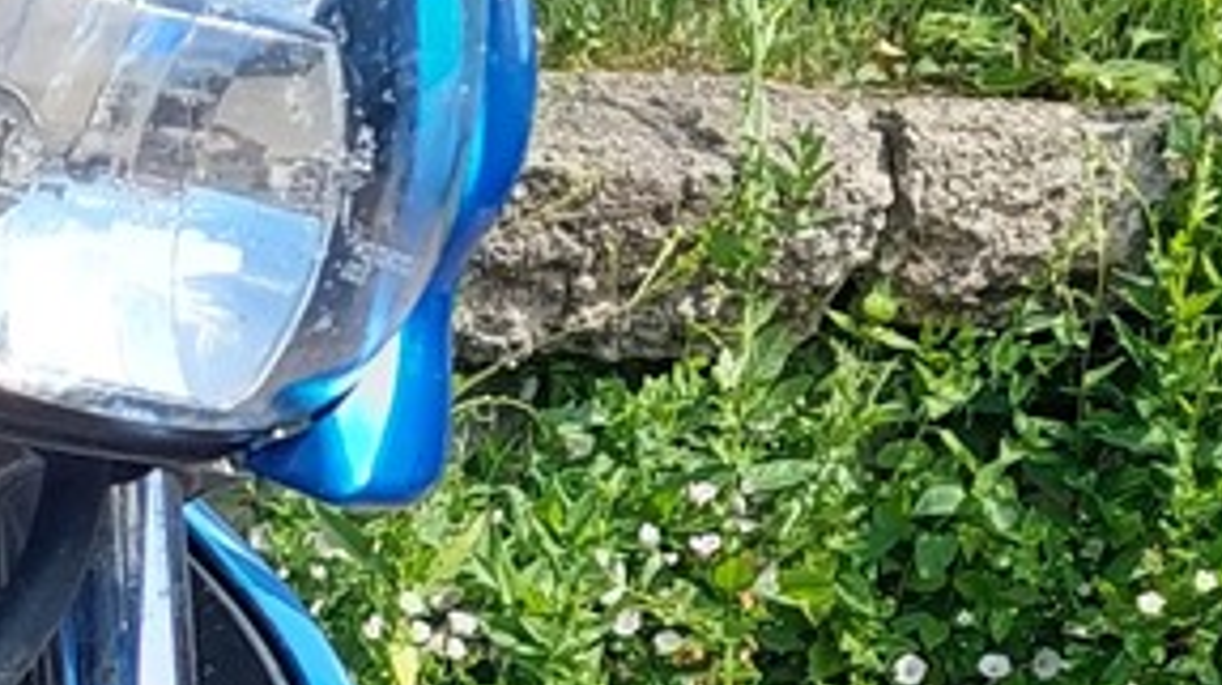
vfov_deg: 7.7
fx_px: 4922
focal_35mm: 152
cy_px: 1230
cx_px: -928
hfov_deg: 12.9
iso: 40
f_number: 1.8
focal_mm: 5.23
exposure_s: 1/355
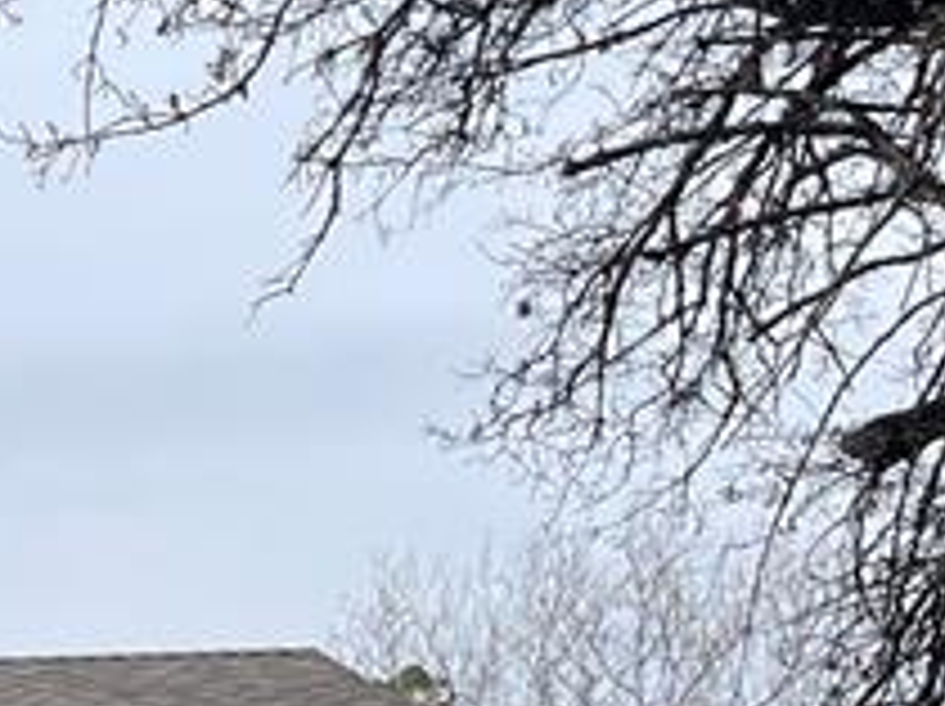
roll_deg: +0.3
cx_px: -986
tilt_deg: +0.3
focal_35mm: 122
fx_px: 3327
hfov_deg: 13.6
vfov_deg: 11.3
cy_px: 1273
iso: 32
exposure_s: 1/3663
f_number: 1.6
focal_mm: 5.1
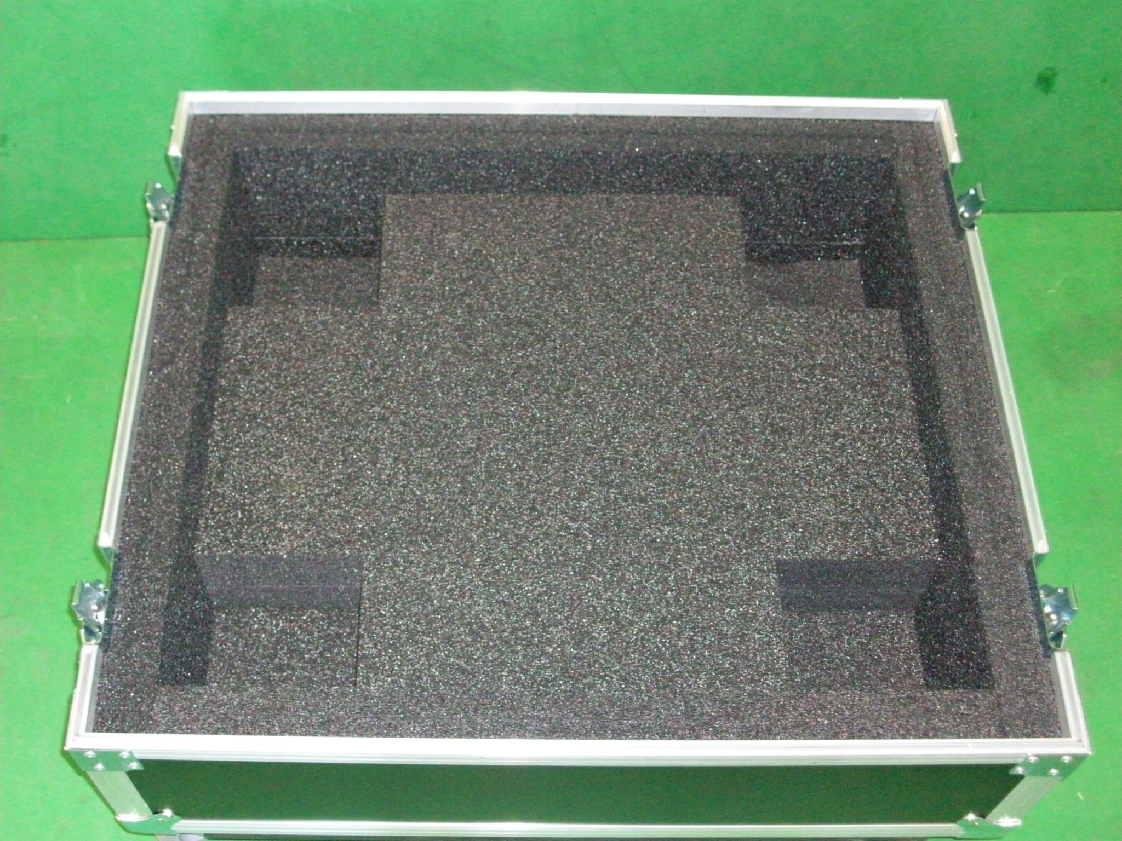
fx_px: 1361
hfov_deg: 44.8
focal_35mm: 42
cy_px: 420
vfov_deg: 34.3
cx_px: 561
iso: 320
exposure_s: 1/65.1
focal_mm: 7.1
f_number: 3.2
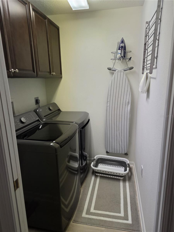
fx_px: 154
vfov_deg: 73.9
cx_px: 87
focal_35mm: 23
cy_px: 116
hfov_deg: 58.9
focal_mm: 6.25
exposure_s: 1/120
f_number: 1.7
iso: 320
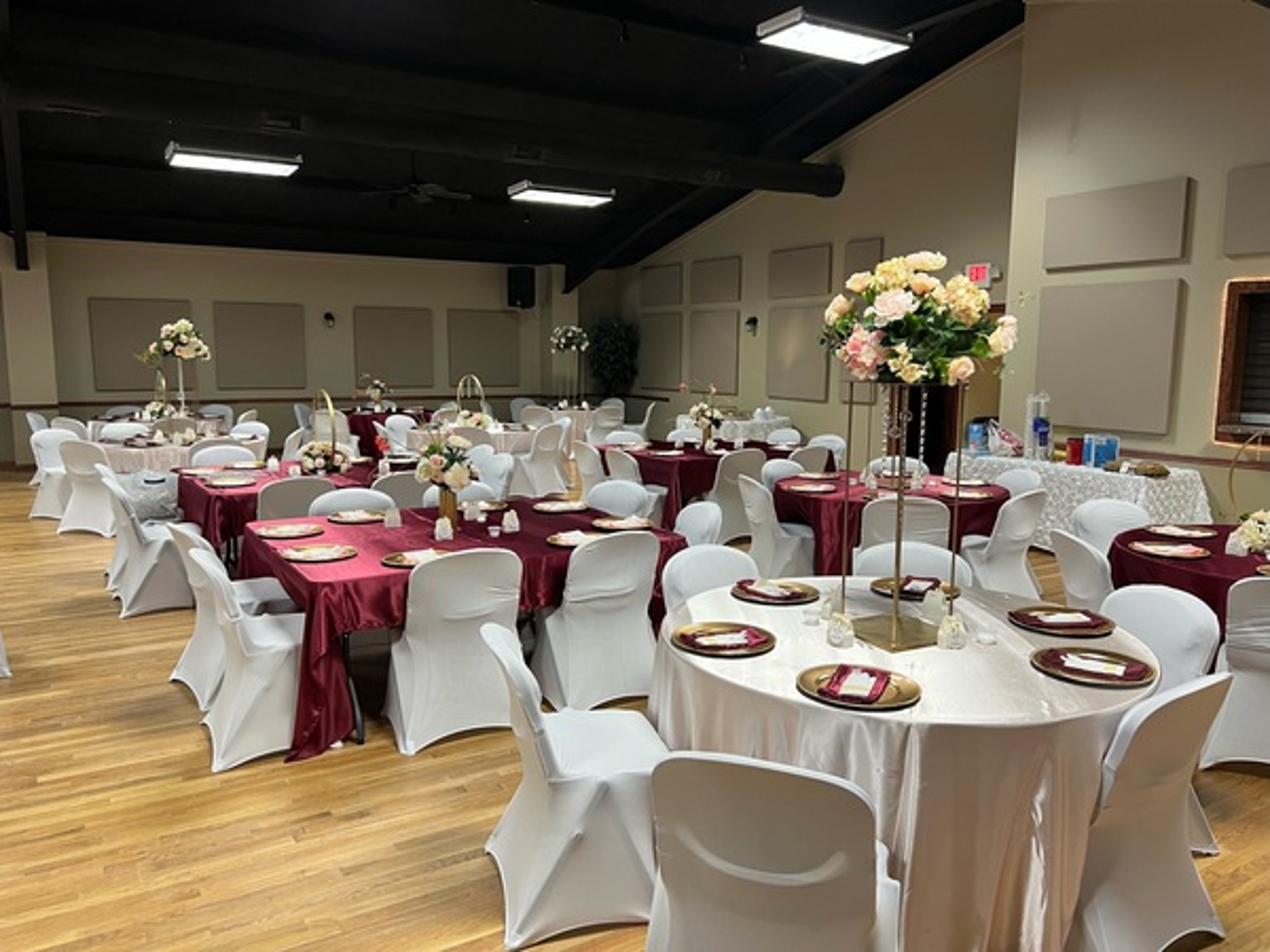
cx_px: 635
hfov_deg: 67.3
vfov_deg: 53.1
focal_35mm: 26
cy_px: 476
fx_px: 954
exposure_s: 1/60
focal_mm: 5.7
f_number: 1.5
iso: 100
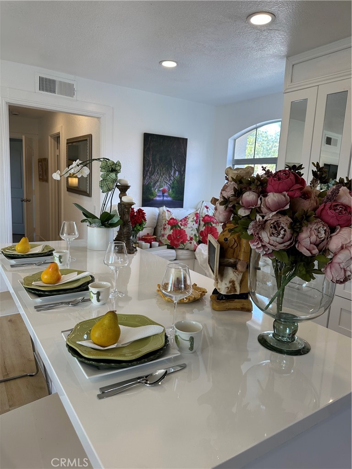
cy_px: 234
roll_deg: -3.5
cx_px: 176
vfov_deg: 71.6
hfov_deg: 56.8
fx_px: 325
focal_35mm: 24
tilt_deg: -8.3
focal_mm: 6.86
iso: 80
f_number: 1.78
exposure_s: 1/209
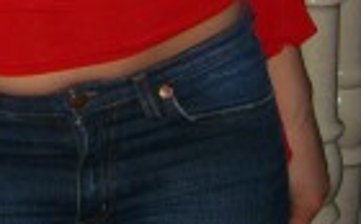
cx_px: -286
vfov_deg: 7.0
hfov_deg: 11.3
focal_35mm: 173
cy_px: -353
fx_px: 1699
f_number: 2.8
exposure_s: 1/60
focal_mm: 7.9
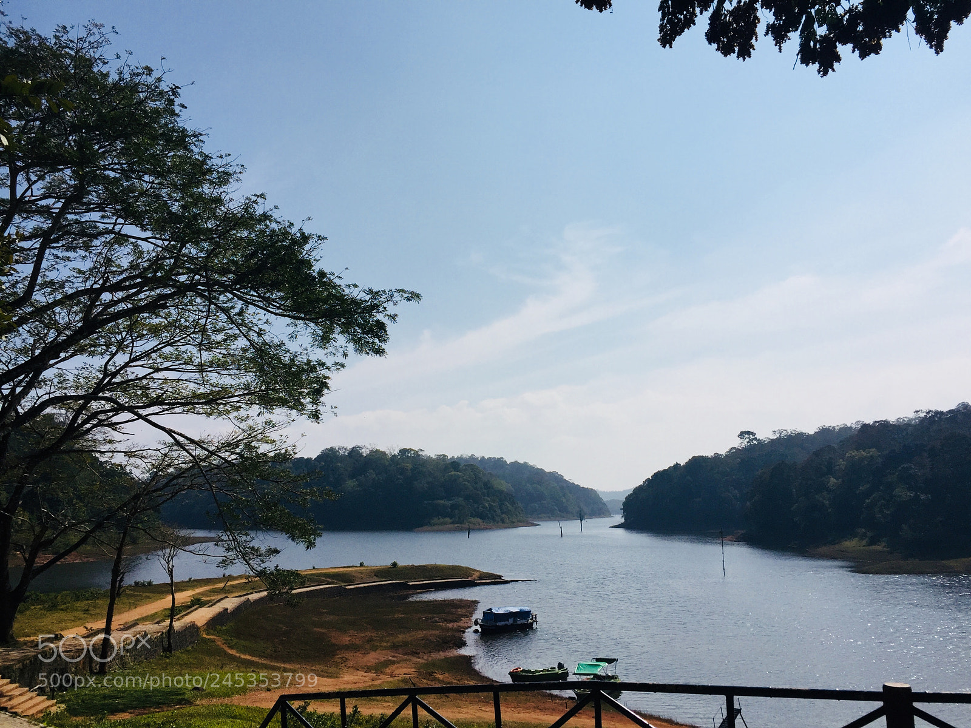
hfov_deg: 61.7
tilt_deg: +11.2
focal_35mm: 29
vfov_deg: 48.2
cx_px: 486
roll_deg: -0.7
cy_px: 364
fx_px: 813
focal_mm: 4.15
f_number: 2.2
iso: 32
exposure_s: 1/6623
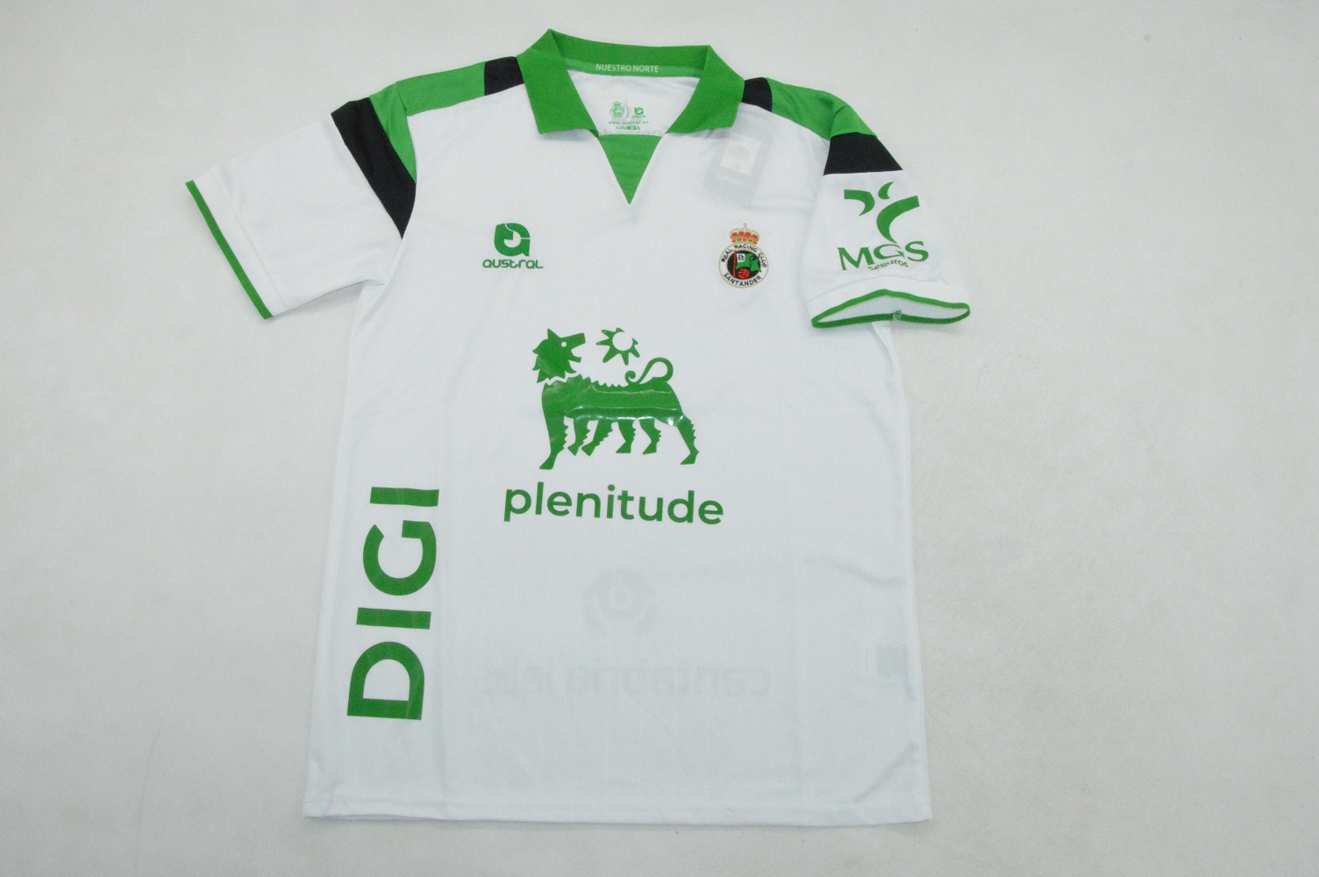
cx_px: 660
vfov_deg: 39.9
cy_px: 438
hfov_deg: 57.3
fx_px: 1208
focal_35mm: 33
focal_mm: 22
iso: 6400
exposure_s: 1/200
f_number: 25
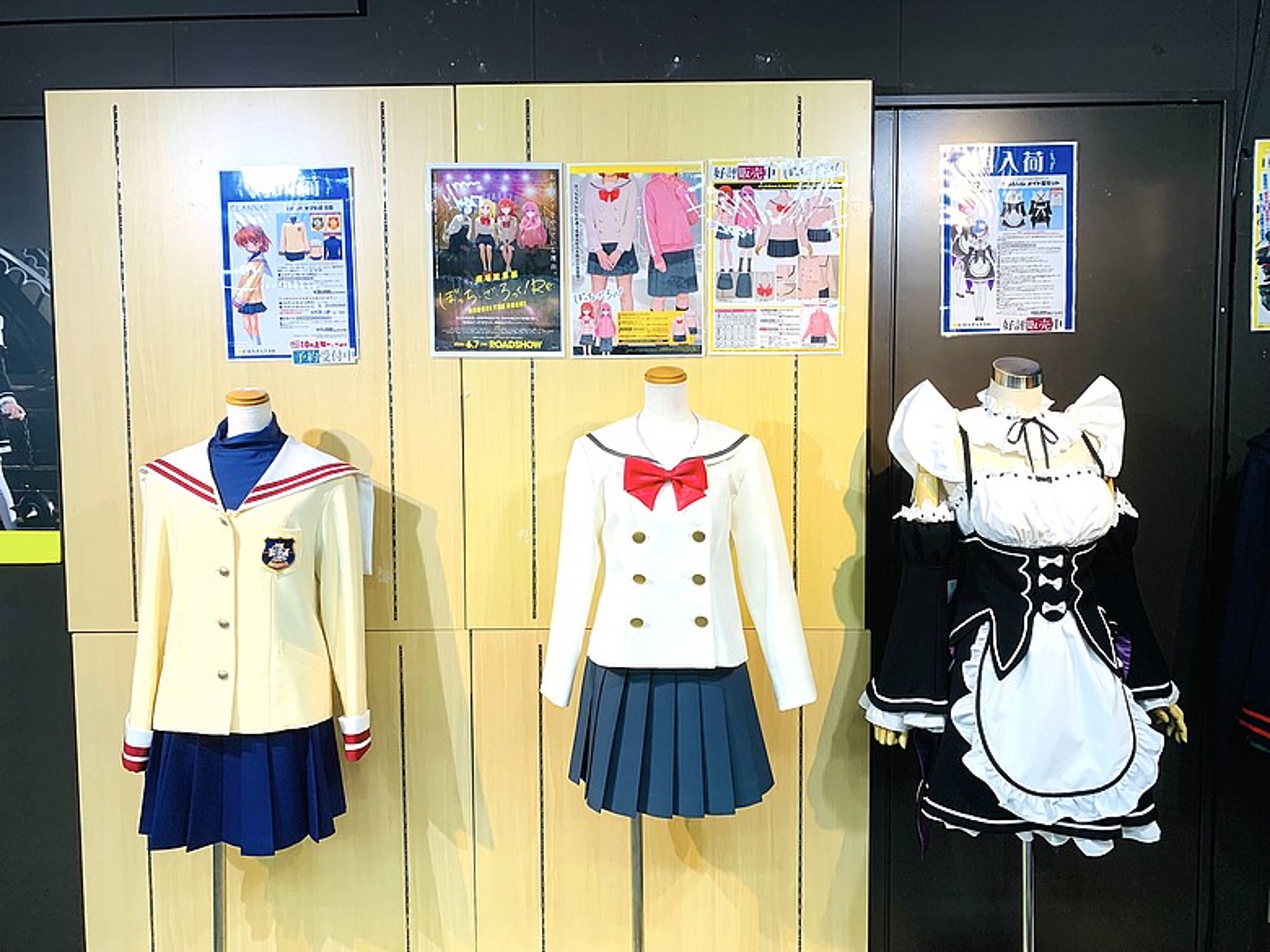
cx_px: 635
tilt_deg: -2.7
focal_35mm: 26
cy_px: 476
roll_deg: +0.9
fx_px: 954
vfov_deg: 53.1
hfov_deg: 67.3
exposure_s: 1/100
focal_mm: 4.25
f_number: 1.8
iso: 64
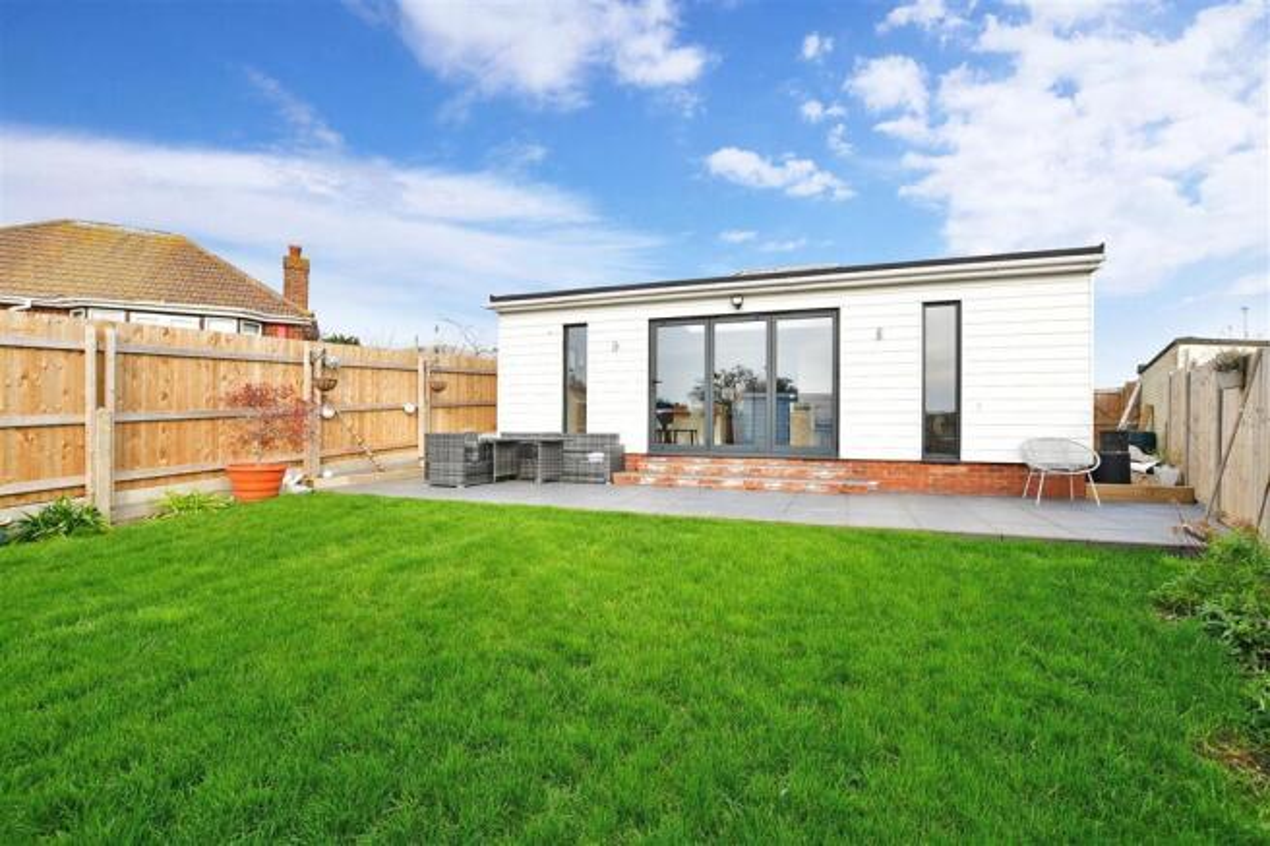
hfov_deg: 100.4
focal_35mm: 15
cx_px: 635
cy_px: 423
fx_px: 529
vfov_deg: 77.3
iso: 100
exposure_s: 1/50
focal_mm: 10
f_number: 8
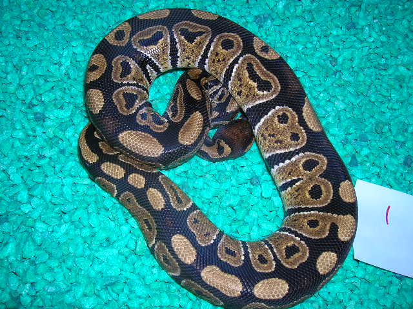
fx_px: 406
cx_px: 206
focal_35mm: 34
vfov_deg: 41.8
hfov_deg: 54.0
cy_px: 154
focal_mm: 5.7
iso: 50
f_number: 4.9
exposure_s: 1/60.1
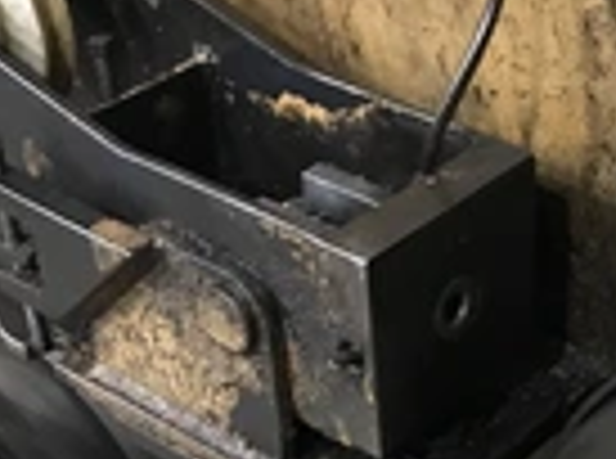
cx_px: 567
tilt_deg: -36.9
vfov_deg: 16.7
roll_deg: +11.7
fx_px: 1455
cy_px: 621
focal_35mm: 82
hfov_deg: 23.2
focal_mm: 3.99
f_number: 1.8
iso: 100
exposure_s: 1/4
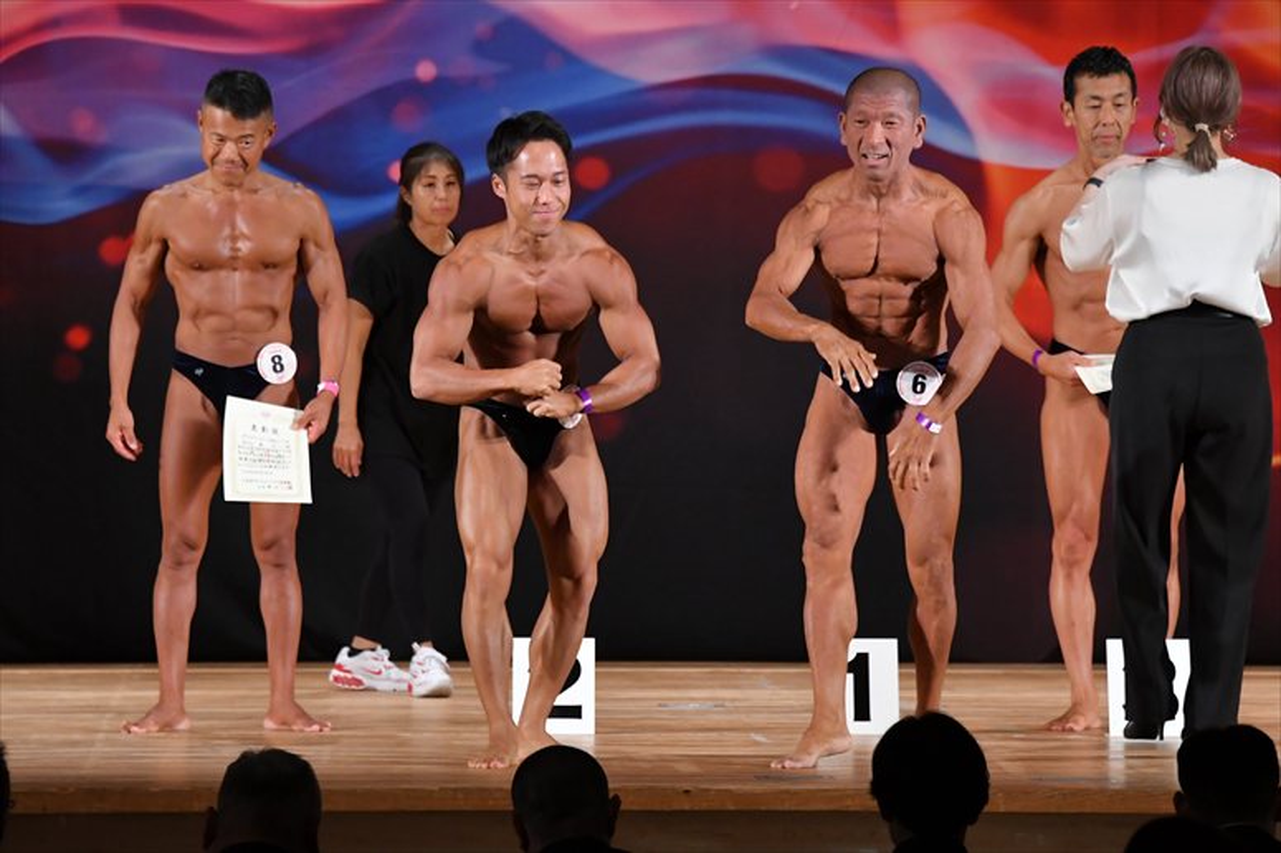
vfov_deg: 6.1
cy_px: 426
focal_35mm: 225
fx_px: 8002
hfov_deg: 9.2
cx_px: 640
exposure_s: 1/400
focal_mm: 150
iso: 3200
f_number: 5.6
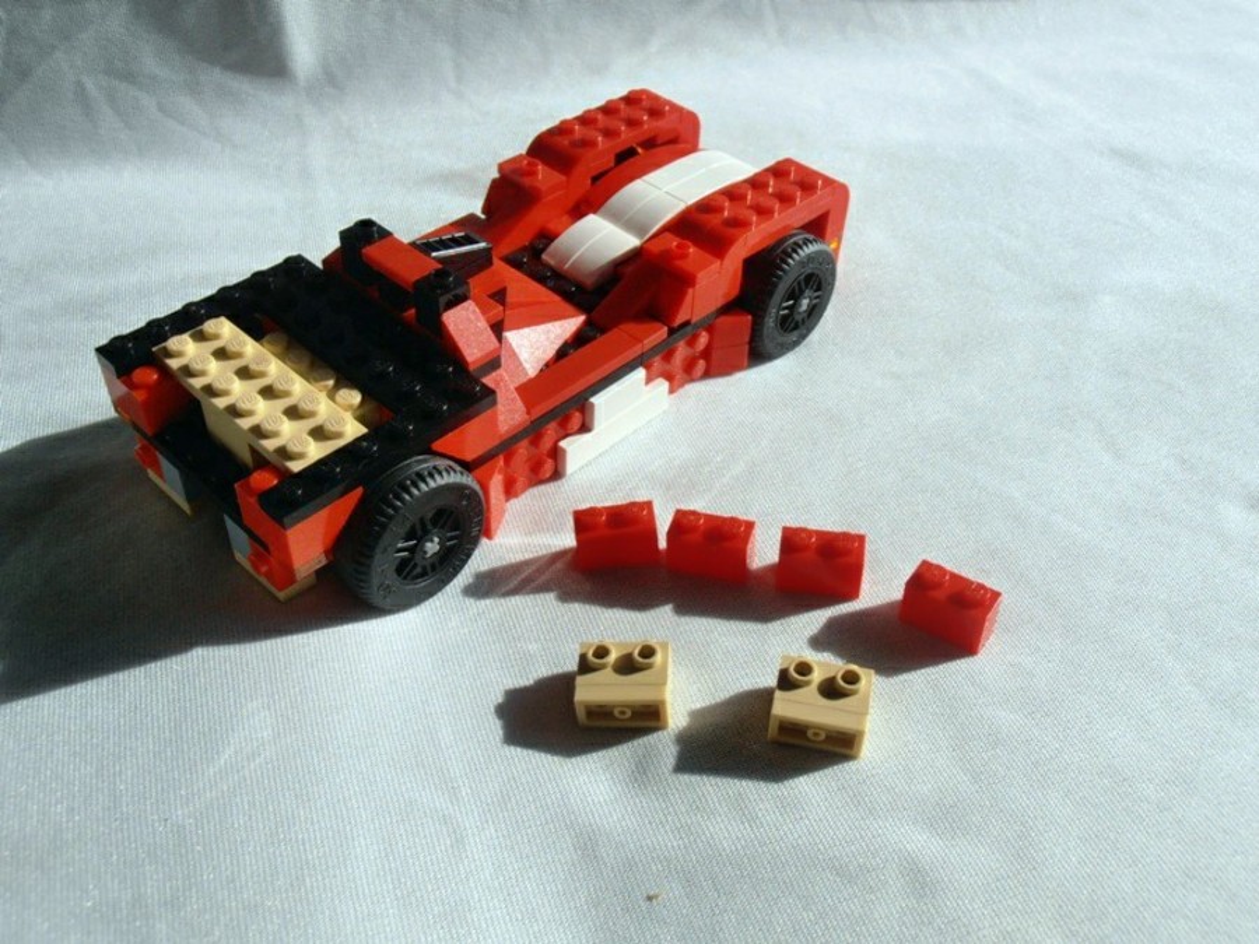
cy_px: 472
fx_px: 1346
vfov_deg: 38.7
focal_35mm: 37
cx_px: 630
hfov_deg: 50.1
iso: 80
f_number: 3.9
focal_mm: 6.61
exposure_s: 1/800
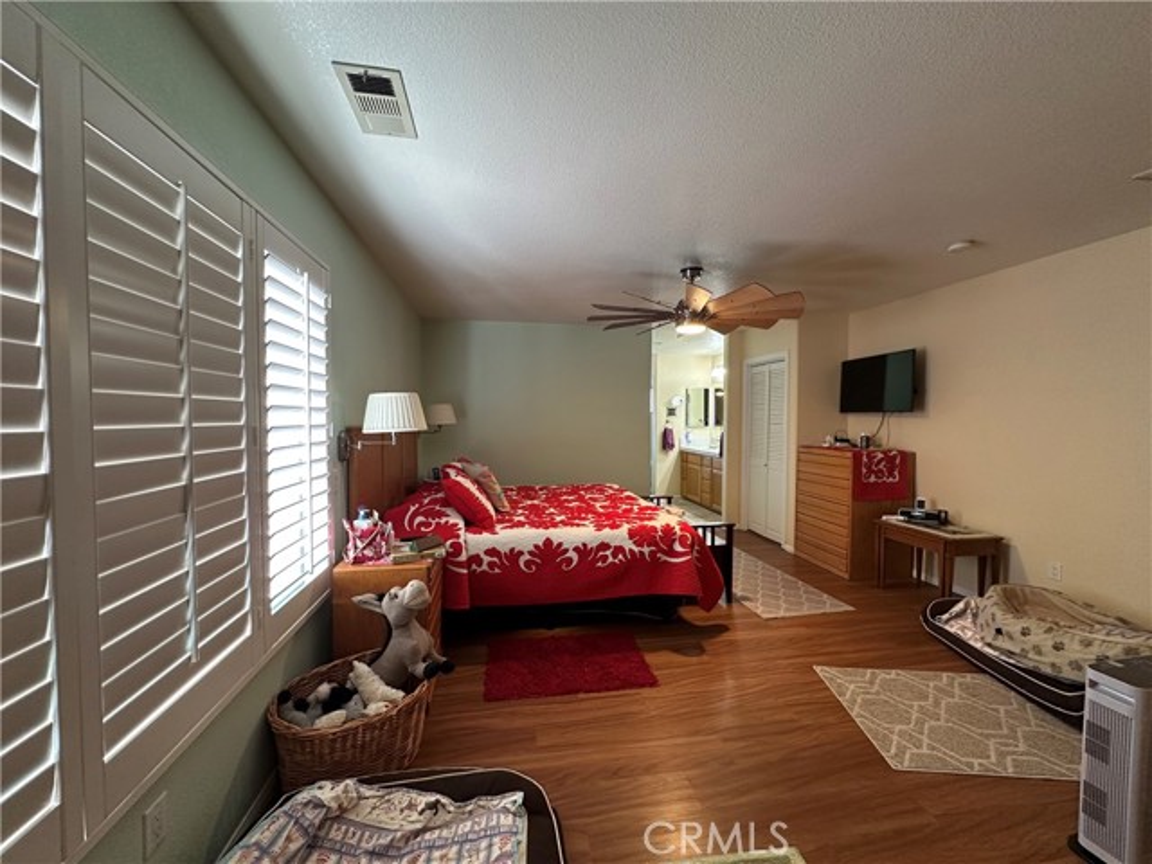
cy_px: 432
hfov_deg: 102.1
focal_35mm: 14
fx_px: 466
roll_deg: -0.2
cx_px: 576
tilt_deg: -1.6
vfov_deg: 85.7
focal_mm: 2.22
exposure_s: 1/60
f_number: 2.2
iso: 200
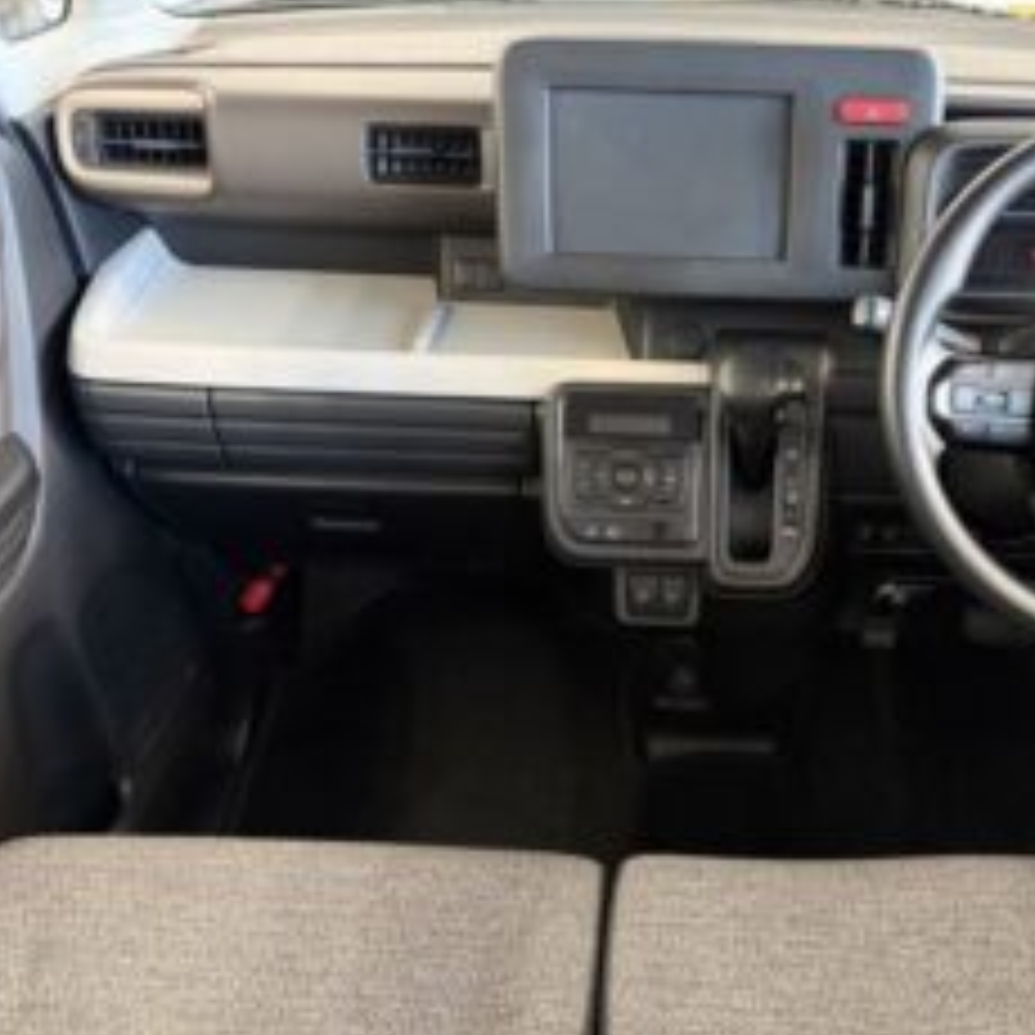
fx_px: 1184
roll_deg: -1.2
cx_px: 716
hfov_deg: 46.2
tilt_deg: -34.0
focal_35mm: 35
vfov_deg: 47.2
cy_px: 484
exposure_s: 1/40
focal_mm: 5.96
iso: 500
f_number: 1.6
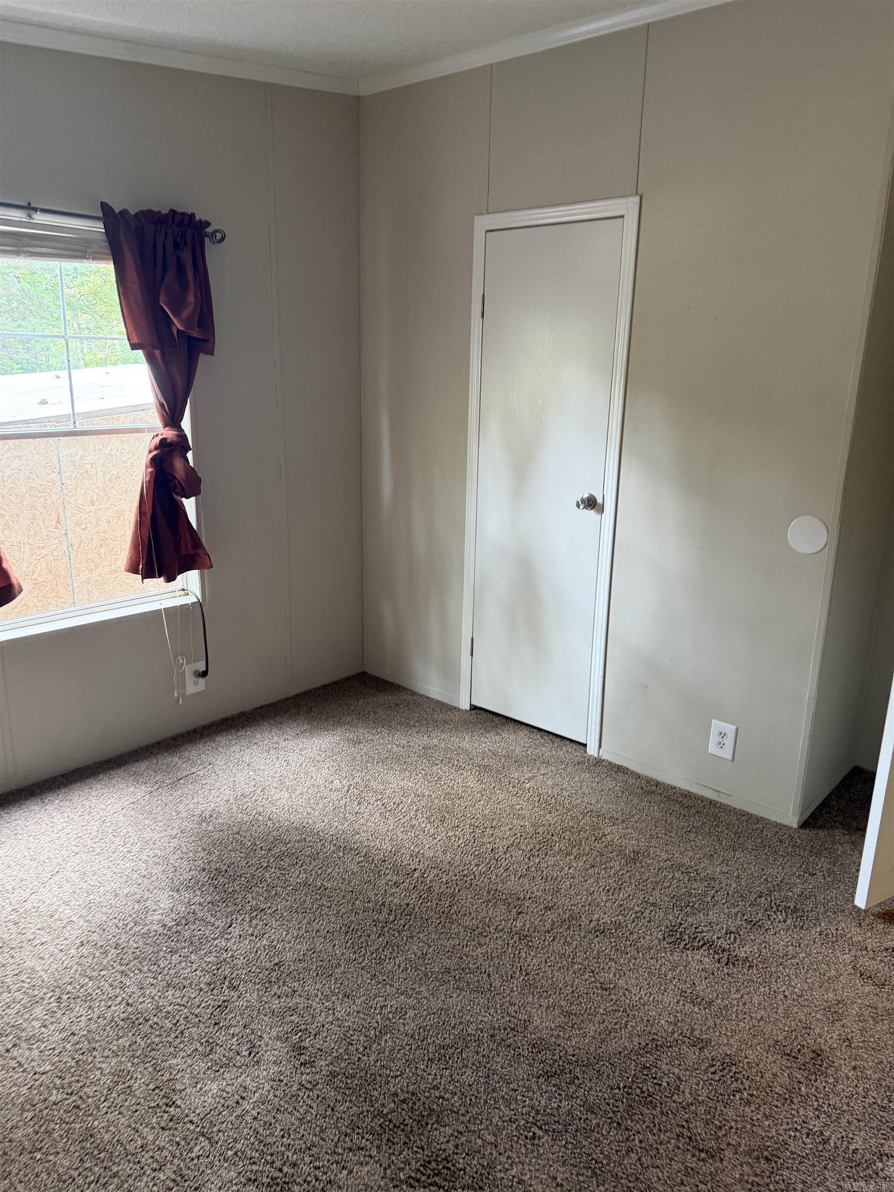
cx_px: 447
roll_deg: -1.6
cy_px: 596
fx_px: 826
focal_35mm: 24
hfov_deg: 56.8
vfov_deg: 71.6
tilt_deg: -14.9
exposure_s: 1/60
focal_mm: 6.76
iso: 320
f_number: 1.78
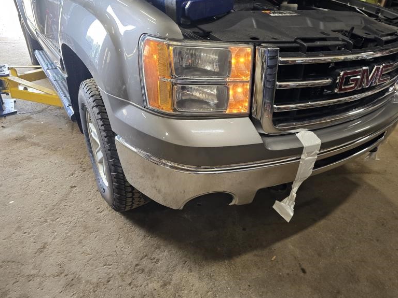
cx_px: 207
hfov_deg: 71.6
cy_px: 146
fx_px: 276
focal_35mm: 24
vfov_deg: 56.8
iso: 160
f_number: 1.7
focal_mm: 6.3
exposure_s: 1/120
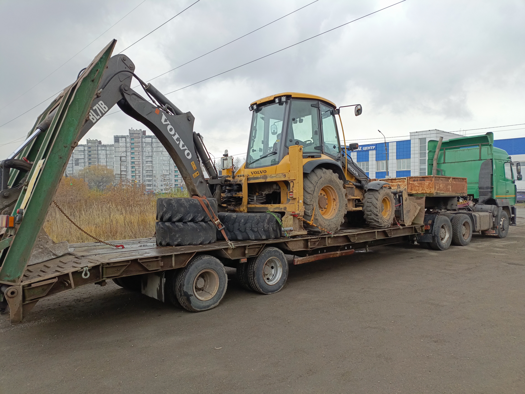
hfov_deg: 69.4
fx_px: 379
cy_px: 197
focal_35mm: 25
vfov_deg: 54.9
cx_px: 262
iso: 112
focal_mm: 4.76
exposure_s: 1/178
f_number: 1.69
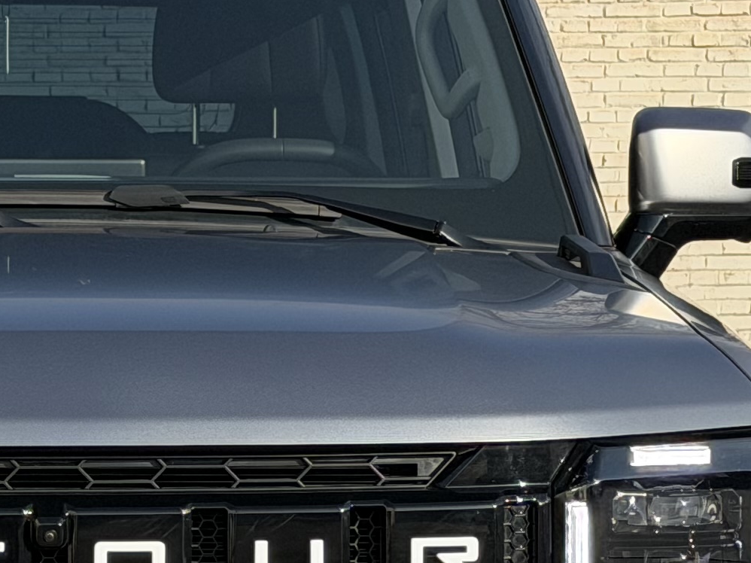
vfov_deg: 7.6
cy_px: 412
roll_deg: +0.8
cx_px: 78
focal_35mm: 194
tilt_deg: -2.4
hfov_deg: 10.1
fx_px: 4208
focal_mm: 6.76
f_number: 1.78
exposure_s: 1/3891
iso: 80
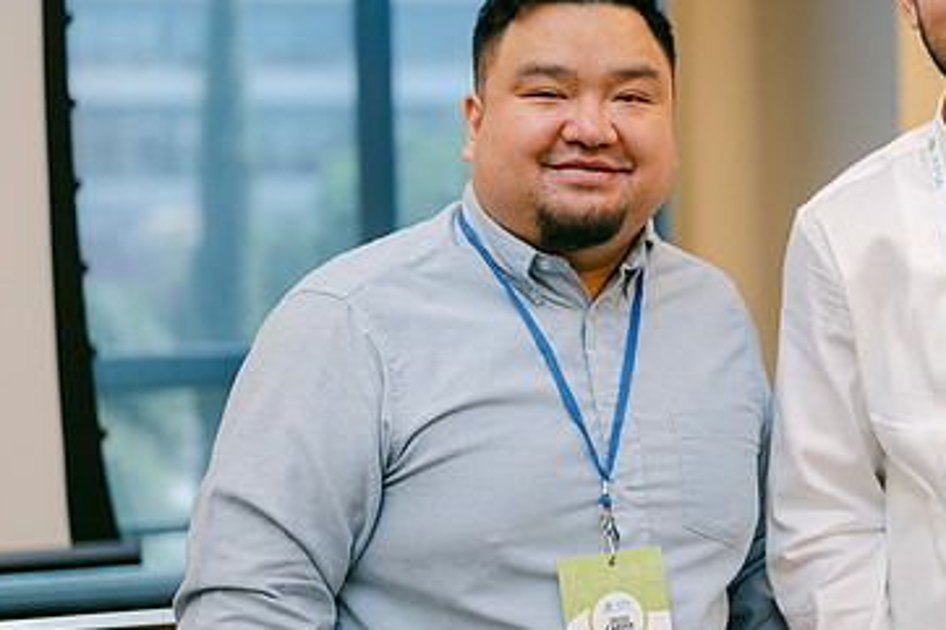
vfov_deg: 17.0
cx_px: 729
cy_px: 290
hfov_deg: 25.0
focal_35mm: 80
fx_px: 2101
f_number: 2
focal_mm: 50
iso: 500
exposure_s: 1/125
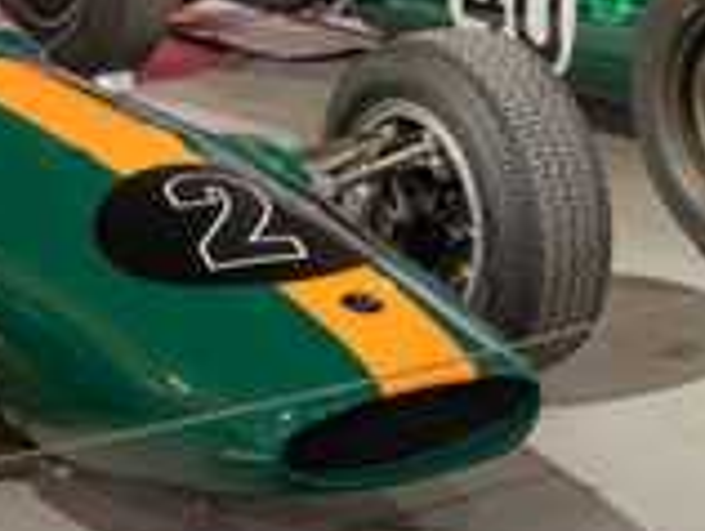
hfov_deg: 15.4
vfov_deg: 11.4
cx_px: 301
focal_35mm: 128
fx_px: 2611
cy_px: -80
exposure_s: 3.7
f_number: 16
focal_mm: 48.2
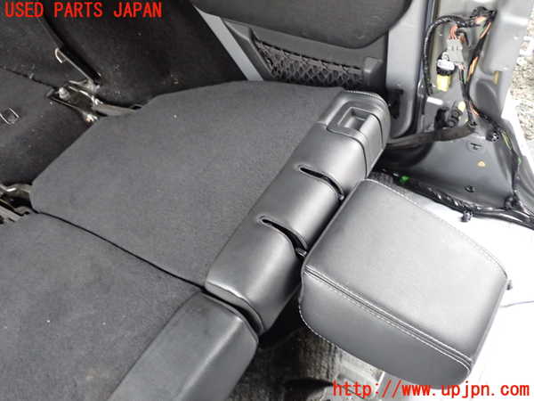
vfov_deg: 46.8
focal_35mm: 30
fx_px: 463
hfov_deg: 60.0
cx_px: 267
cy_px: 200
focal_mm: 5.4
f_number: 2.3
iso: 500
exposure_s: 1/30
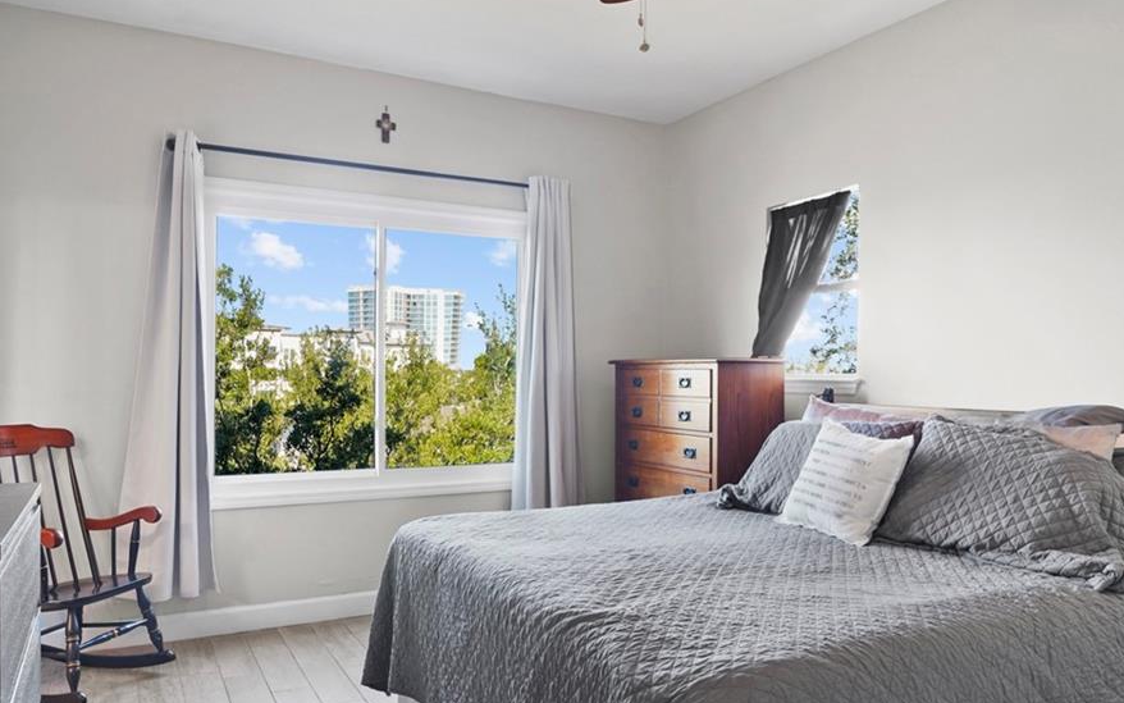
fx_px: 797
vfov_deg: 47.6
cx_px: 604
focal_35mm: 26
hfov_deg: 70.3
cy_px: 366
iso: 200
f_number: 8
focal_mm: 14
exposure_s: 1
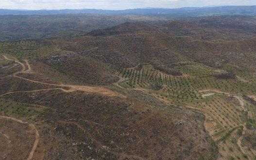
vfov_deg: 54.7
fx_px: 153
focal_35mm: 22
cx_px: 130
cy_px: 66
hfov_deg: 79.7
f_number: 2.8
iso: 100
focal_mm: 3.61
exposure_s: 1/790
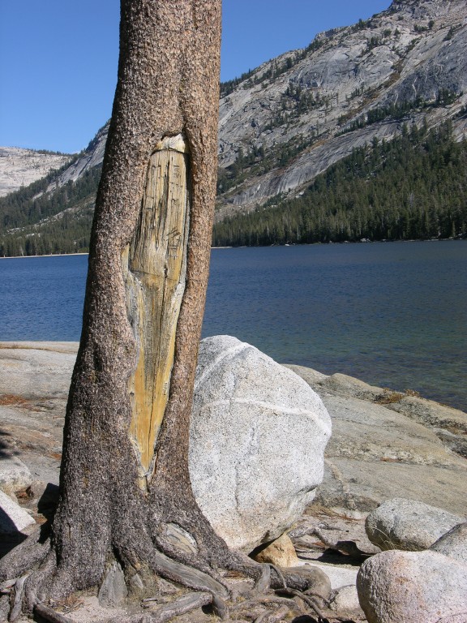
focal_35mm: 62
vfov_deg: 31.2
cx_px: 234
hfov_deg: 23.7
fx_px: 1115
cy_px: 312
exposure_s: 1/342
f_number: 5.7
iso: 50
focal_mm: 15.7
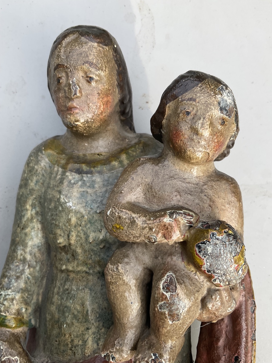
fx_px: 304
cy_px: 182
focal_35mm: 29
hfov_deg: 48.2
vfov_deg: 61.7
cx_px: 136
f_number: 1.8
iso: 16
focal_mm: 3
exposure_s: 1/310
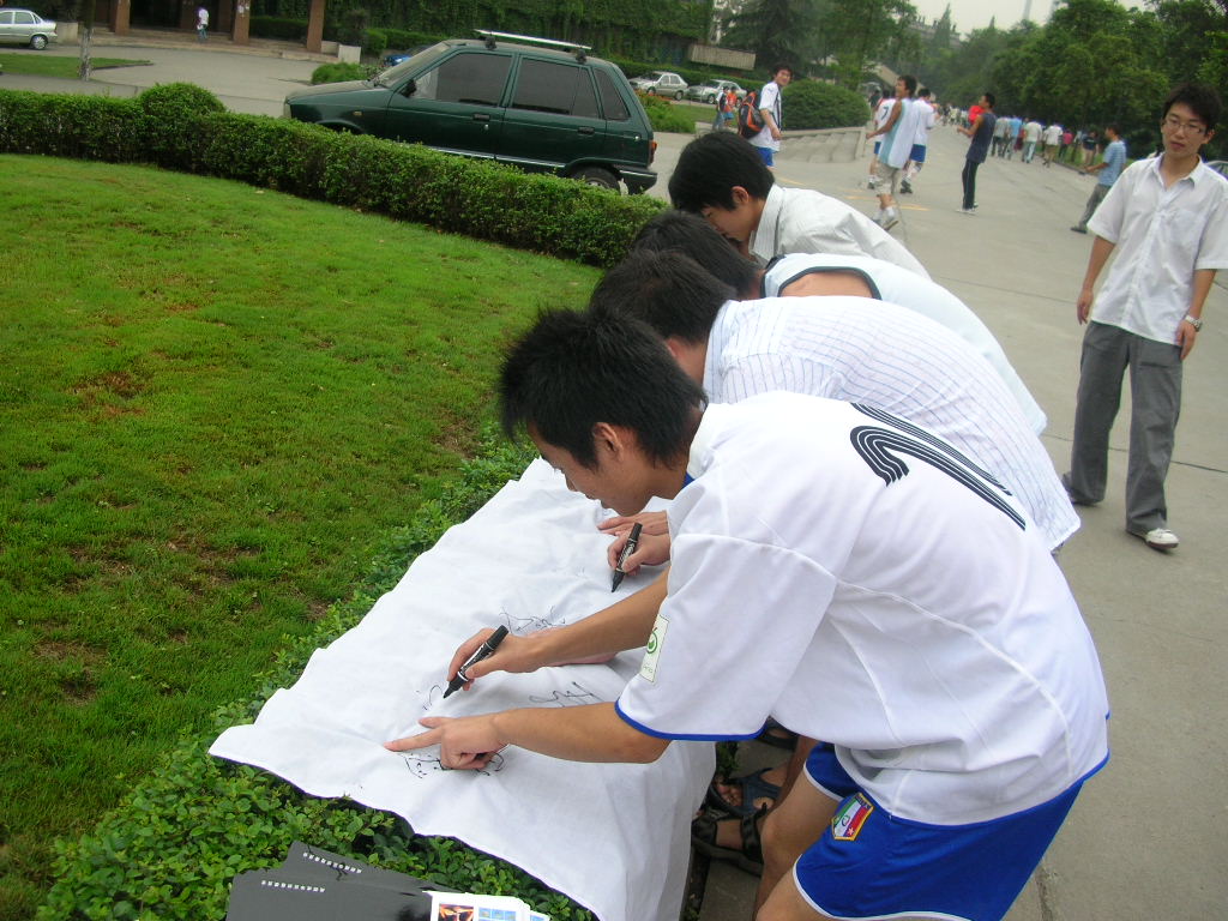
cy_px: 460
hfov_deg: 52.6
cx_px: 614
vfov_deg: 40.7
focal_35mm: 35
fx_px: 1242
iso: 50
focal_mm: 5.8
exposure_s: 1/337
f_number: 2.8
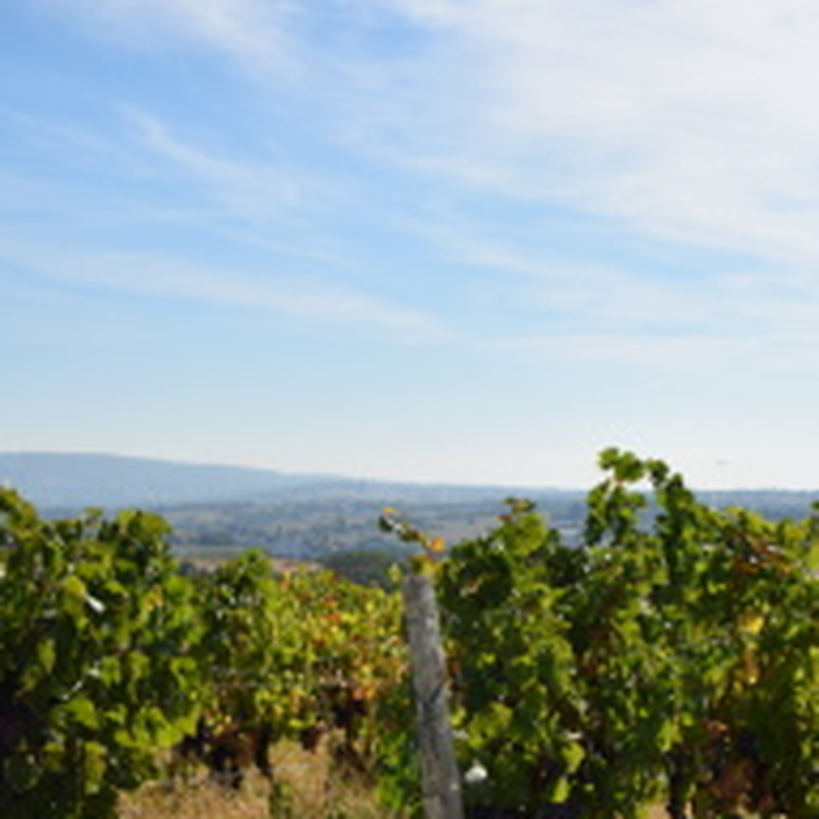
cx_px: 512
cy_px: 510
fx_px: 1847
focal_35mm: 69
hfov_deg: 24.9
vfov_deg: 24.9
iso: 100
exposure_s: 1/200
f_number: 11
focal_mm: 26
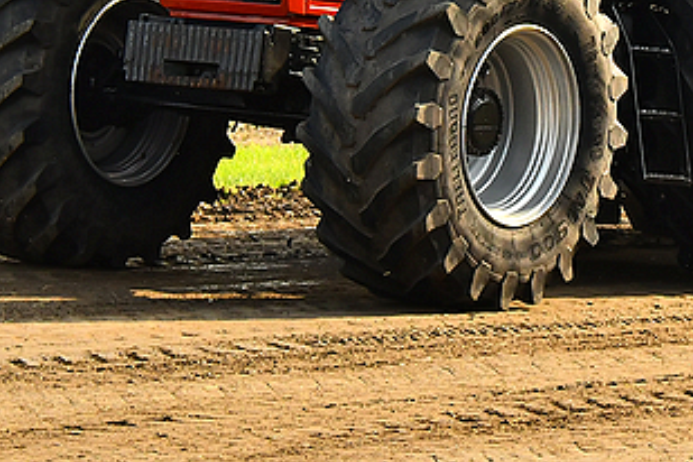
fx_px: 5832
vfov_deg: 4.5
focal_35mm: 303
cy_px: -107
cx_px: 534
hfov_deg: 6.8
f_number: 7.1
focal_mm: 78
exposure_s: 1/1600
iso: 500
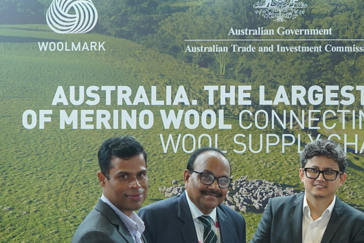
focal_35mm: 78
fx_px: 788
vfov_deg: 17.4
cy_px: 175
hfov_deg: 25.5
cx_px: 302
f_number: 4
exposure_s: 1/200
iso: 1000
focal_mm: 28
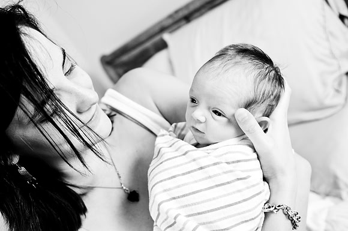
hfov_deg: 49.6
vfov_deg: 34.1
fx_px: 376
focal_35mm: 39
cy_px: 116
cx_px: 174
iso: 200
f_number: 2.8
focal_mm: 26
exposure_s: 1/40
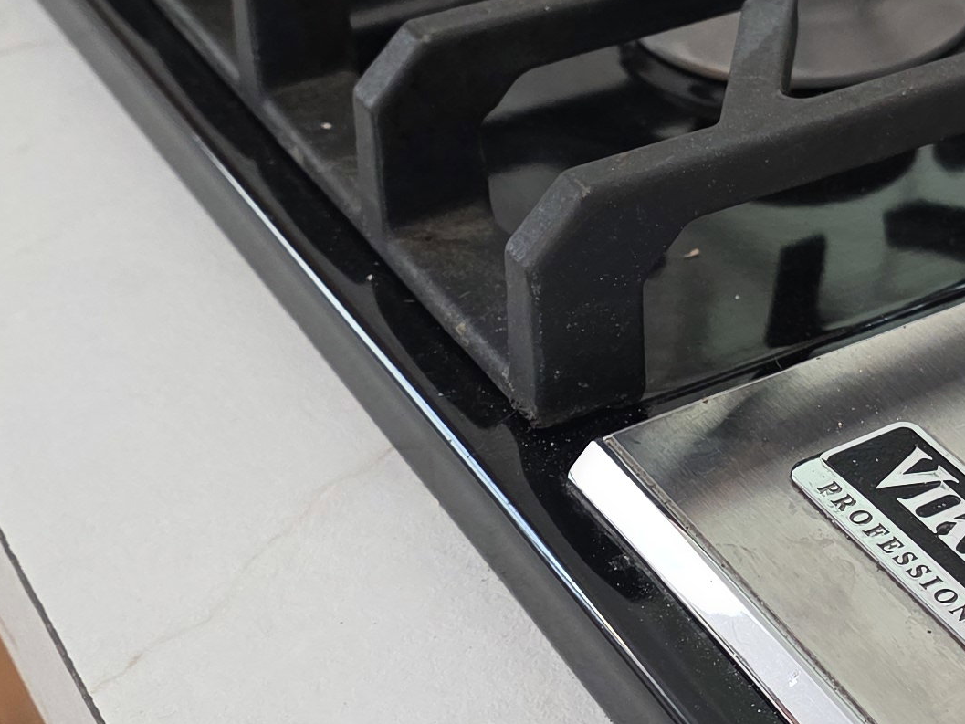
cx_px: 882
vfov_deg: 16.9
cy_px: 205
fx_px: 2426
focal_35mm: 87
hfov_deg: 21.9
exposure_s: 1/120
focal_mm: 6.3
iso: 160
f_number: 1.7
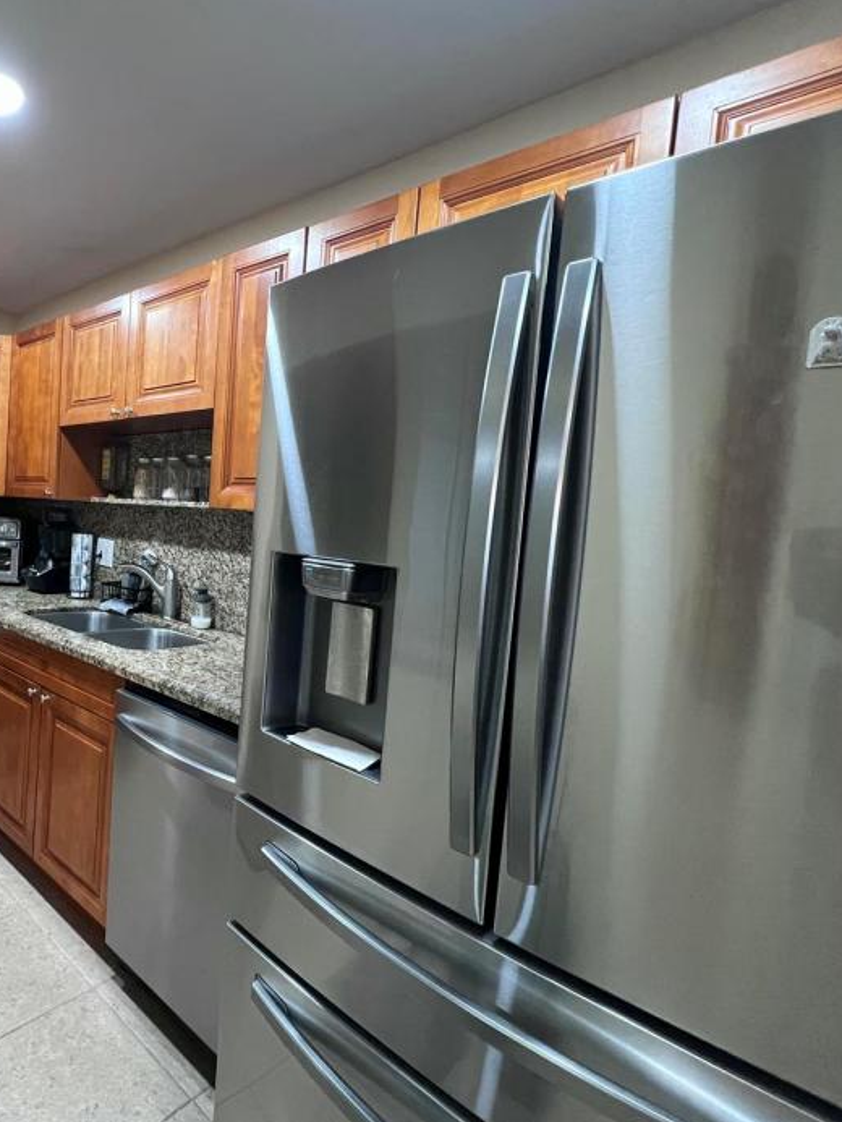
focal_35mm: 18
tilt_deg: -3.4
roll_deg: -3.5
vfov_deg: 87.7
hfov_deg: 64.7
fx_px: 584
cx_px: 159
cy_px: 550
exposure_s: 1/60
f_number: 1.8
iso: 400
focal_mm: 1.57
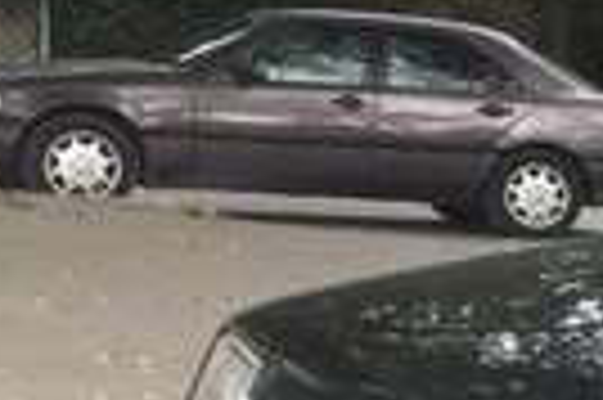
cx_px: 1449
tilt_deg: -7.1
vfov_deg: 9.1
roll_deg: -4.0
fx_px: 2493
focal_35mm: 149
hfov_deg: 11.4
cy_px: 402
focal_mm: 4.15
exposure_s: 1/50
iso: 40
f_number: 2.2
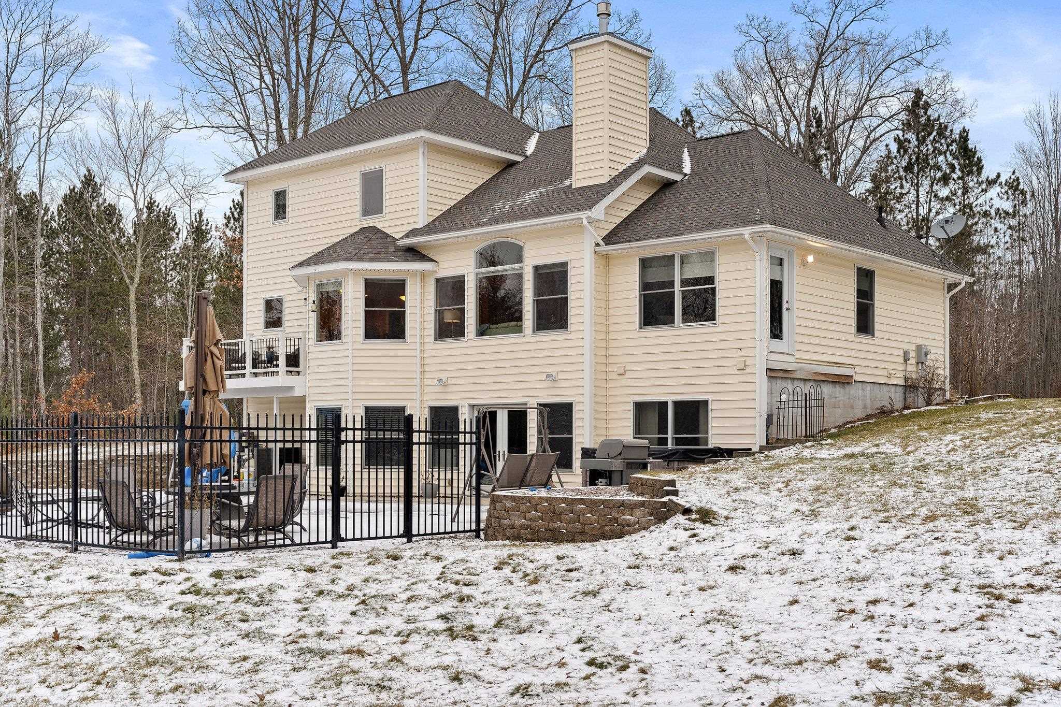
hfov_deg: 47.7
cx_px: 530
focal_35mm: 41
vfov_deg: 32.9
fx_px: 1199
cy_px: 354
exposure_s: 1/125
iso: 320
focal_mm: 40.7
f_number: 5
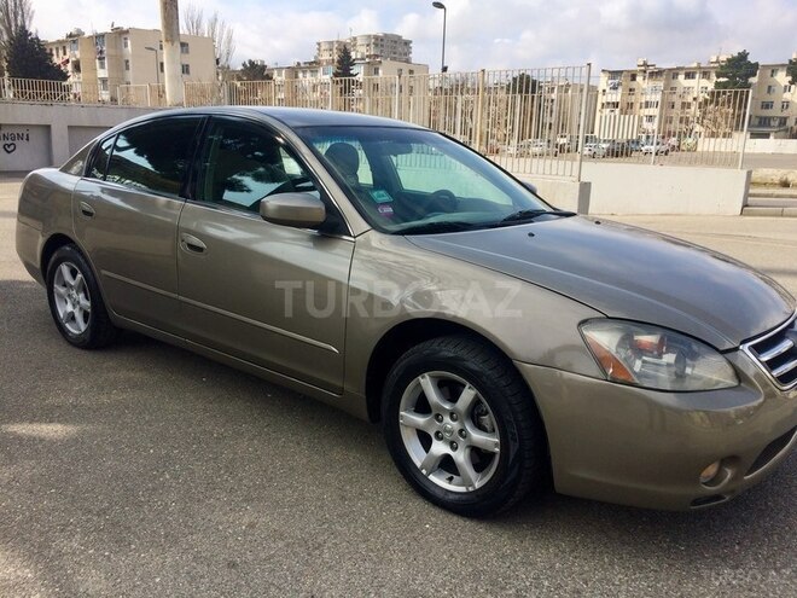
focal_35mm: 29
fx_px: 668
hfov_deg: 61.7
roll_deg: -1.2
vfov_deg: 48.2
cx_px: 398
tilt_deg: -16.7
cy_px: 299
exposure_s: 1/1709
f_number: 2.2
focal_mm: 4.15
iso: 32
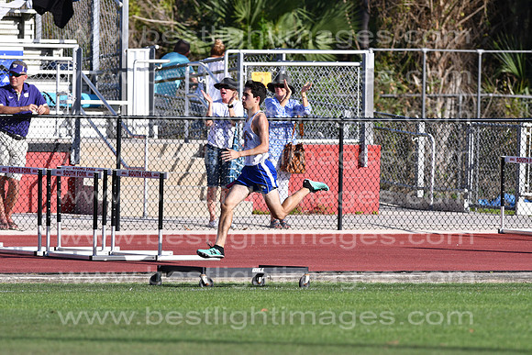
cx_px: 266
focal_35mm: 450
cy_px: 178
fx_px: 6651
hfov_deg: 4.6
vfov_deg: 3.1
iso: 320
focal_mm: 300
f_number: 5.6
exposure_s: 1/2000
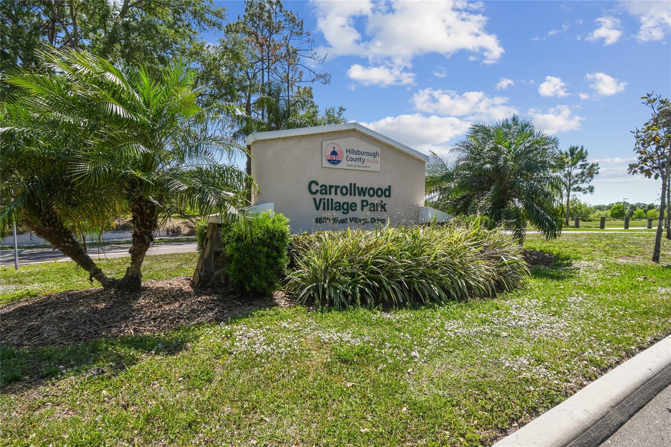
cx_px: 336
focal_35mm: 19
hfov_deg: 86.9
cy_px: 224
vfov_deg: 64.5
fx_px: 354
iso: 100
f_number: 7.1
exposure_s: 1/125
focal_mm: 13
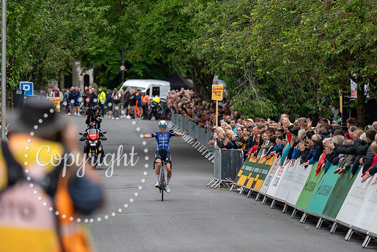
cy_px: 128
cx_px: 217
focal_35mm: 269
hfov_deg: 7.6
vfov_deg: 5.1
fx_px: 2822
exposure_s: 1/800
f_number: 2.8
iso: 1000
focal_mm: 191
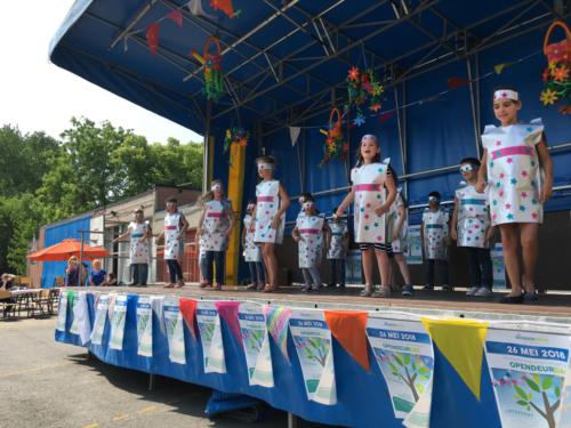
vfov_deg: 48.2
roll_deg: -1.8
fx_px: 478
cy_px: 214
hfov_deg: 61.7
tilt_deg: +7.6
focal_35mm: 29
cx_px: 286
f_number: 2.2
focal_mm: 4.15
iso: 25
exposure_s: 1/894
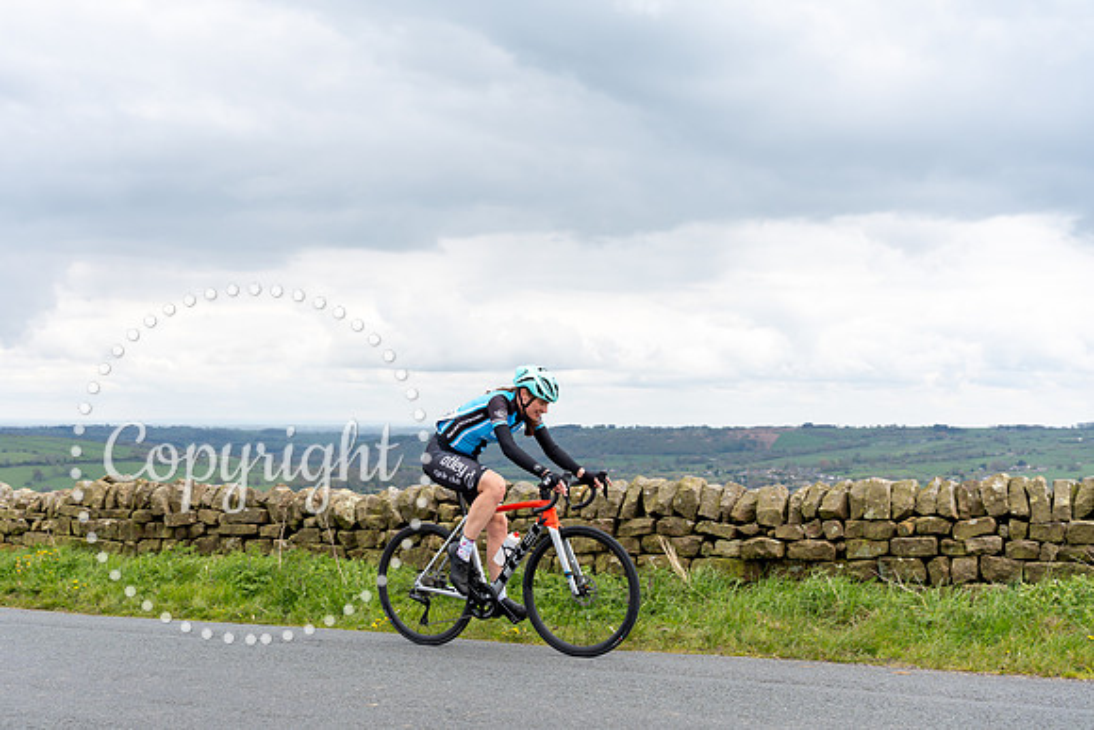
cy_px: 402
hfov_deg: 42.4
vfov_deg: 29.1
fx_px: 1407
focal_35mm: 46
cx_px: 491
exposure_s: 1/640
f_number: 4.5
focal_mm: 42
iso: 200
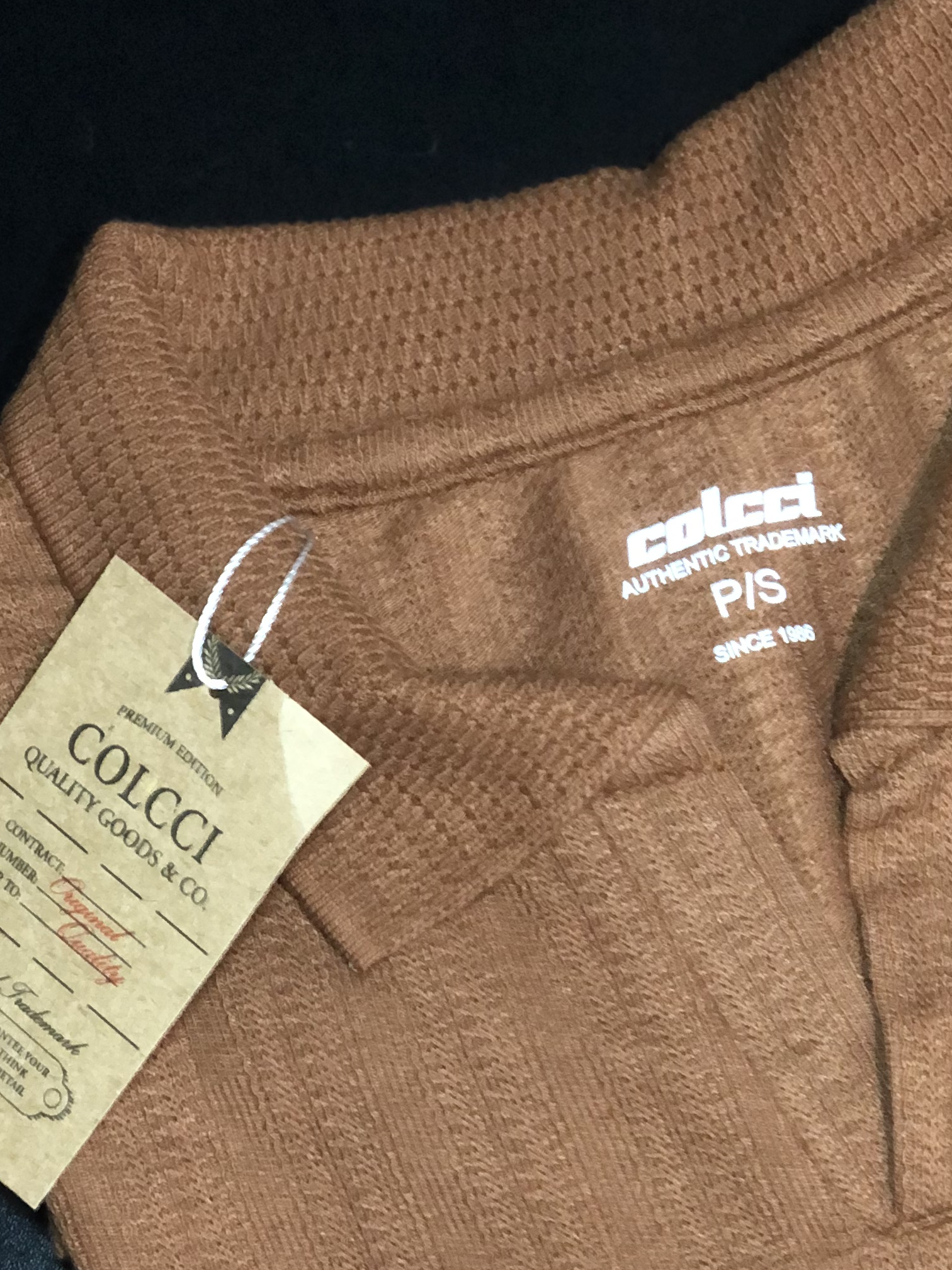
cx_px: 898
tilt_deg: -80.2
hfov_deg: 14.1
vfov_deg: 18.7
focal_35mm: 104
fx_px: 3814
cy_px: 1082
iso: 100
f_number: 2.4
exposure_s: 1/30
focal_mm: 6
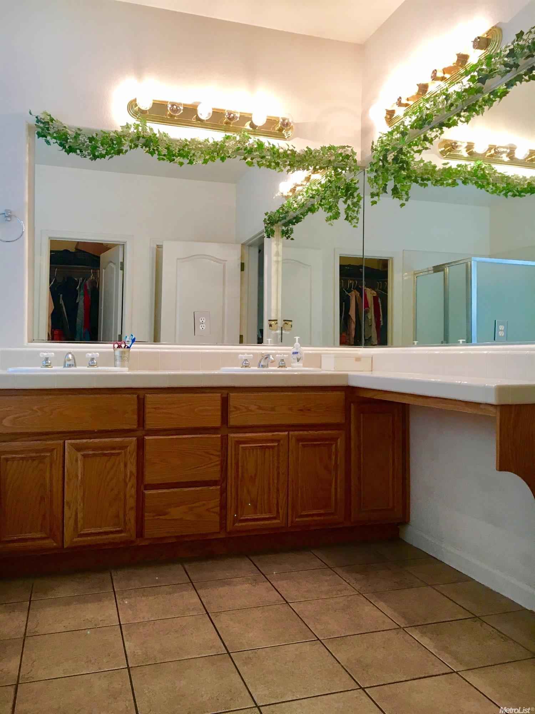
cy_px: 357
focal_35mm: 29
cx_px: 268
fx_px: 598
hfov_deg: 48.2
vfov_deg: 61.7
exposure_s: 1/30
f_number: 2.2
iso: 40
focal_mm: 4.15
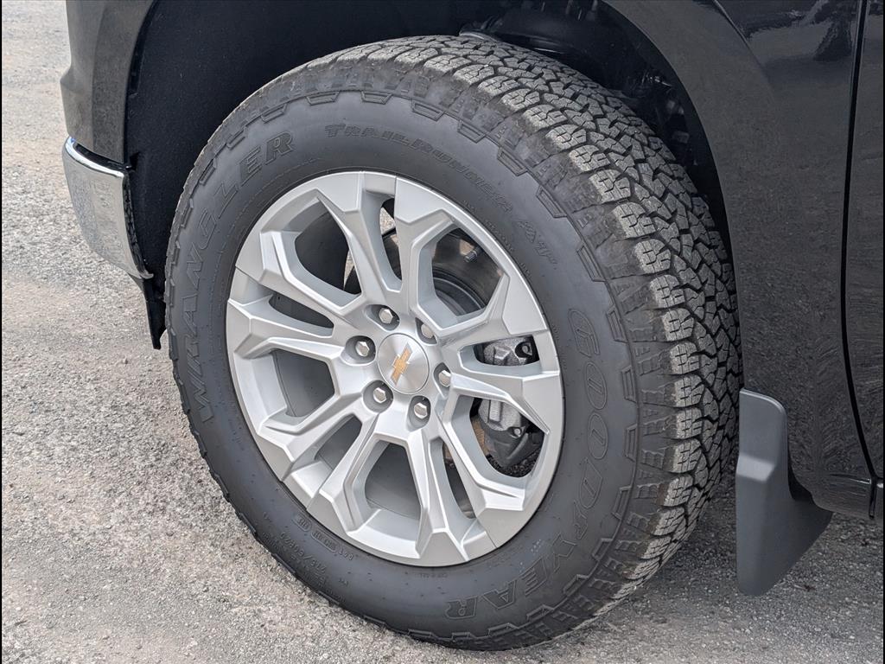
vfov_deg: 29.7
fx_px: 1253
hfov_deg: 38.9
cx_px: 442
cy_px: 332
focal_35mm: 49
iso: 43
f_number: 1.68
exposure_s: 1/270
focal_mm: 6.9
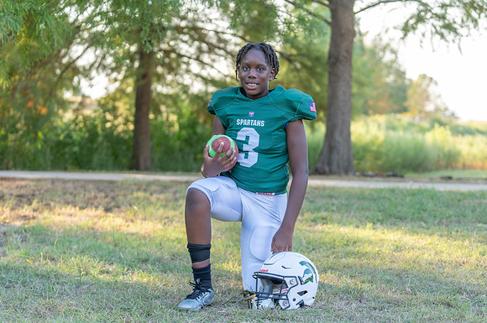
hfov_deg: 26.0
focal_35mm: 78
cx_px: 250
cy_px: 158
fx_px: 1056
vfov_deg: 17.4
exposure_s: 1/320
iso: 200
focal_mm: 70
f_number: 2.8
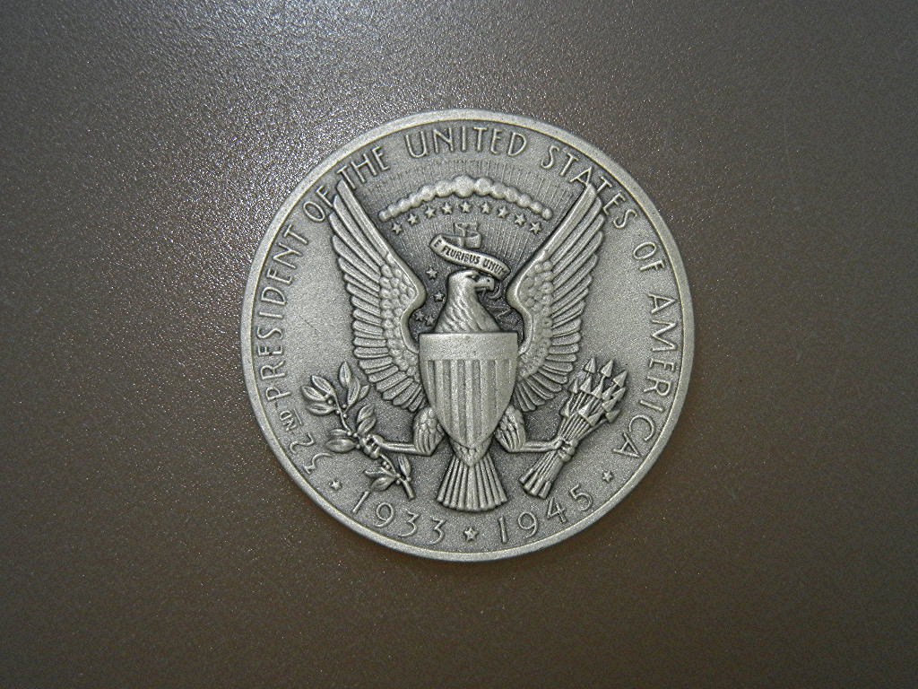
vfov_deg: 24.8
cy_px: 344
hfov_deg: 32.7
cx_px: 459
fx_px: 1565
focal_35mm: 59
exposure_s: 1/30
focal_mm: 10.6
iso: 443
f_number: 8
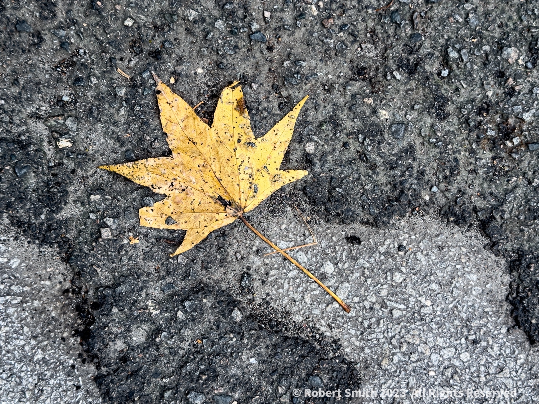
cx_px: 270
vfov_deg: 30.3
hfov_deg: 39.7
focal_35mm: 48
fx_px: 747
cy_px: 202
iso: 50
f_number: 1.8
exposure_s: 1/120
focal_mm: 6.86
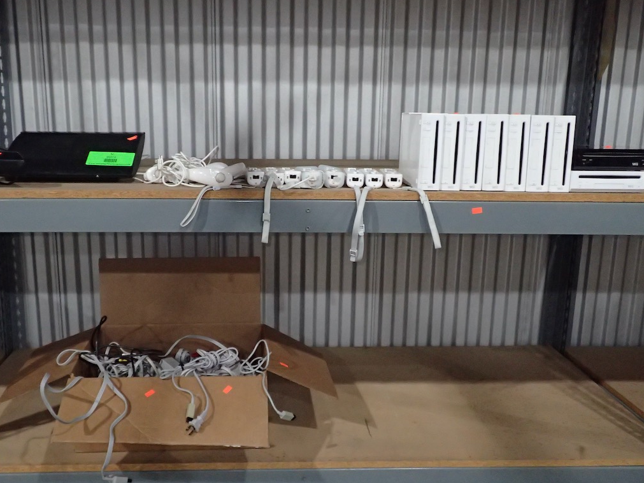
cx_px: 266
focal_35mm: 38
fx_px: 707
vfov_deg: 37.6
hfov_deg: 48.8
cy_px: 284
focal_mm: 5.5
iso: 800
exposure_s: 1/25
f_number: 2.3
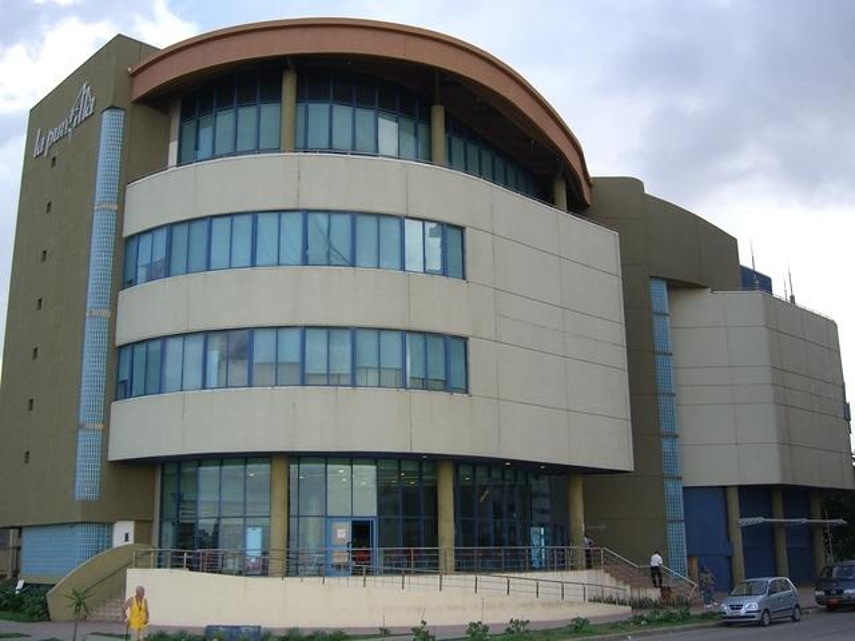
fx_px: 939
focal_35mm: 38
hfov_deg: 49.0
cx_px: 428
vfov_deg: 37.7
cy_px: 320
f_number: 2.8
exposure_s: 1/125
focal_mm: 7.9
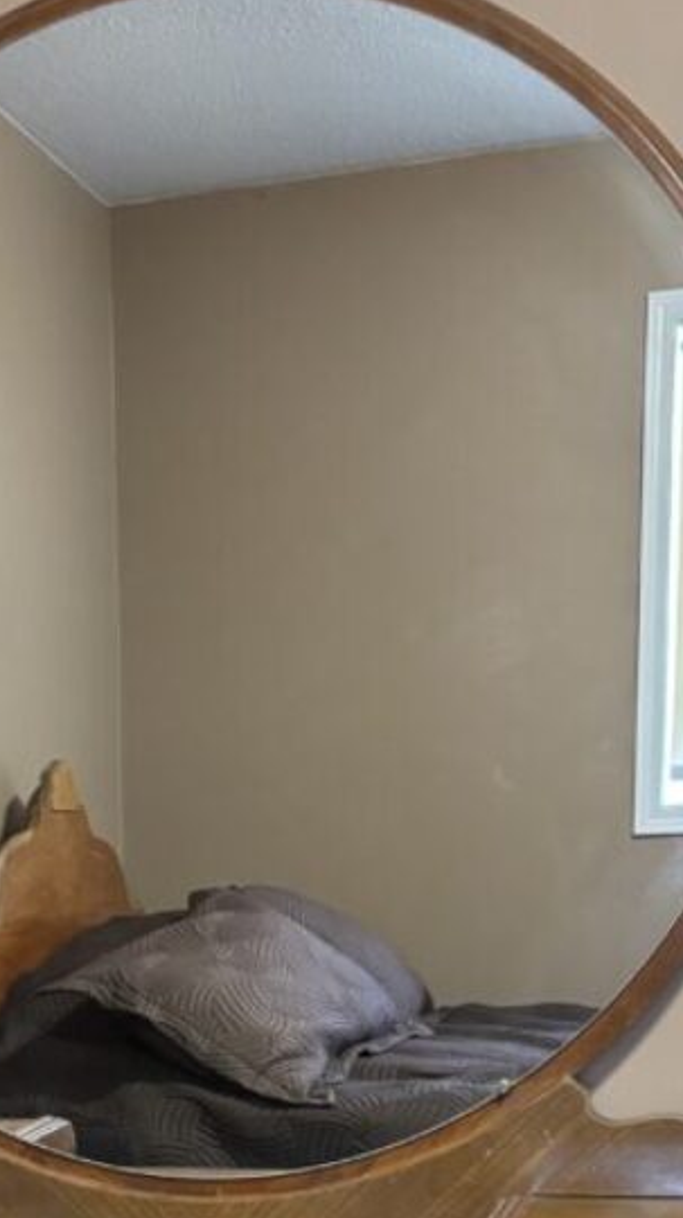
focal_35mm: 63
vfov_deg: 30.8
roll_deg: +2.2
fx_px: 2032
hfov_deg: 18.9
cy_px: 1238
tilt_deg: -12.7
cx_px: 149
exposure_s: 1/30
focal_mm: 5.96
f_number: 1.6
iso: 640
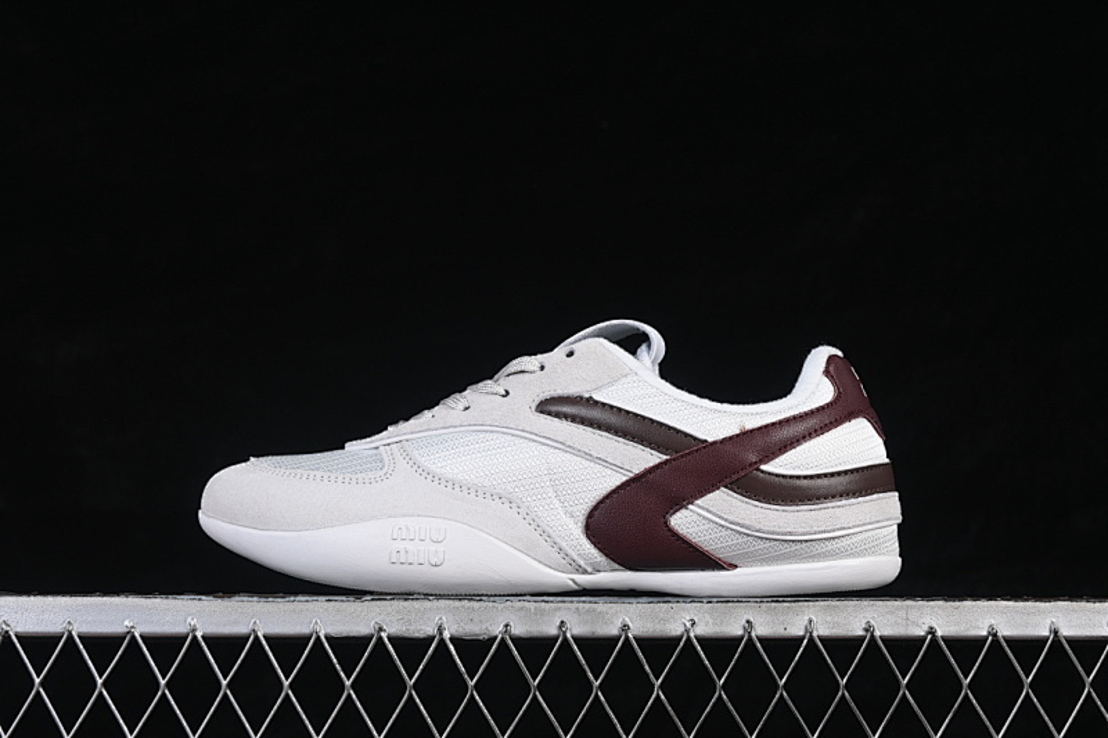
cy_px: 369
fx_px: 2308
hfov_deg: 27.0
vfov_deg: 18.2
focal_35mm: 75
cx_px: 554
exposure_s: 1/80
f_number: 8
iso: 160
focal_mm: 50
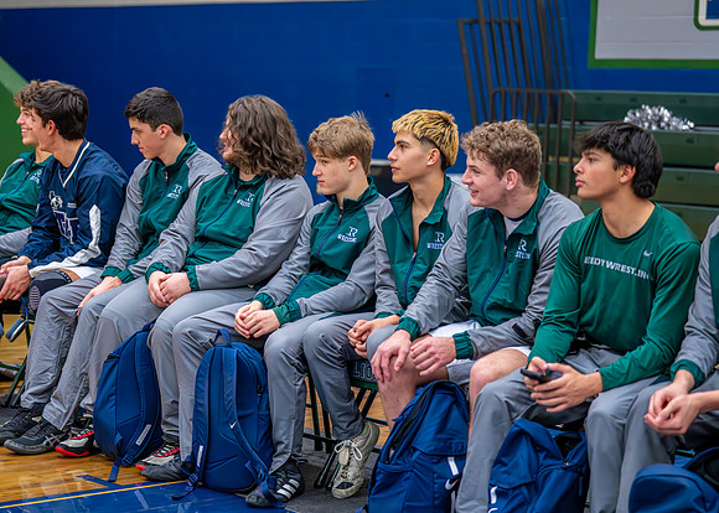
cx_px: 293
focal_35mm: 84
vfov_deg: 16.9
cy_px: 235
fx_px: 1723
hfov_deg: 23.5
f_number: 2.8
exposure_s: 1/640
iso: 4000
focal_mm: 72
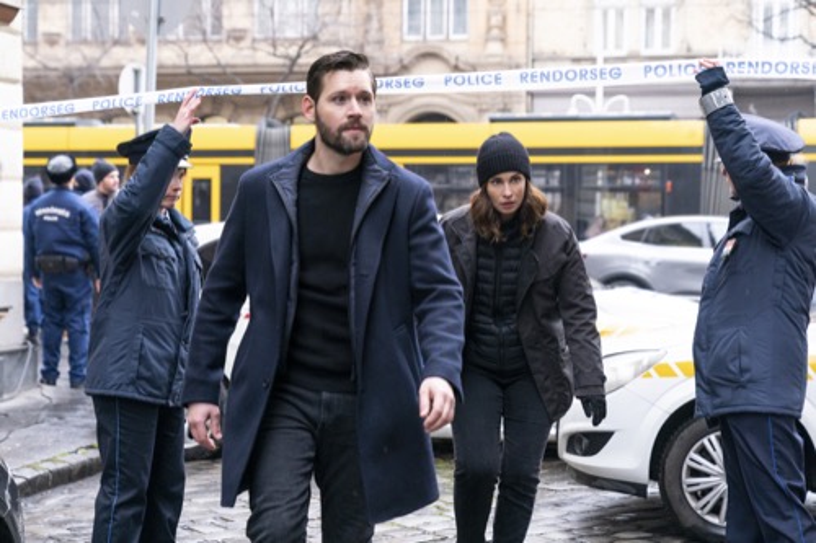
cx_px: 408
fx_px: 1518
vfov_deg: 20.3
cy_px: 272
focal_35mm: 67
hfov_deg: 30.1
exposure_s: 1/400
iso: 2500
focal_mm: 67
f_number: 3.5
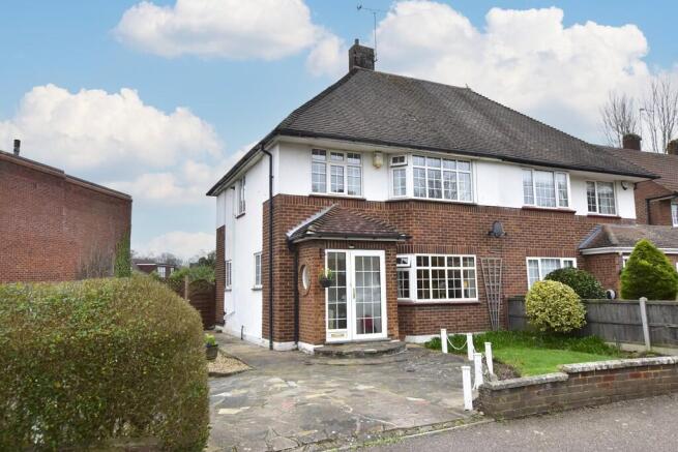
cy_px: 226
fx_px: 480
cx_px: 339
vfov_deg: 50.4
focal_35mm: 26
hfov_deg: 70.4
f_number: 8
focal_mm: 17
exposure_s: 1/80
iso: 800
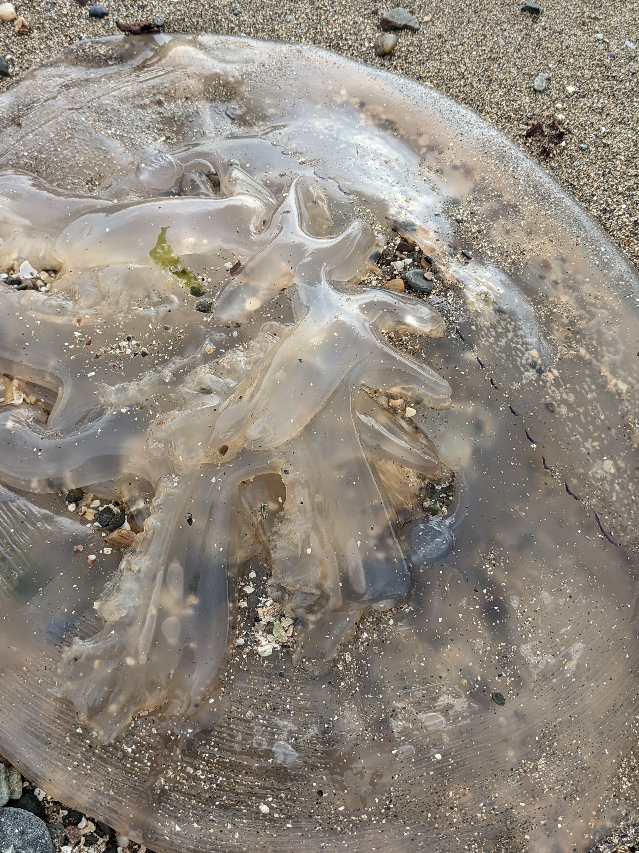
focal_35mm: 36
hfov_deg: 39.6
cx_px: 282
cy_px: 433
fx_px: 886
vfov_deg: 51.4
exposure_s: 1/939
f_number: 1.73
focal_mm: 4.38
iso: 58
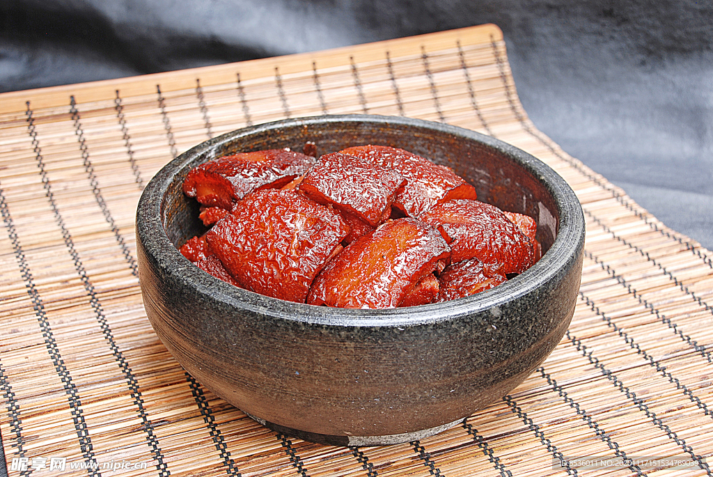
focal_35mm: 60
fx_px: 1189
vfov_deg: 22.7
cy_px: 238
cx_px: 356
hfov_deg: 33.4
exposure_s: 1/2.5
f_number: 8
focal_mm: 40
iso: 100
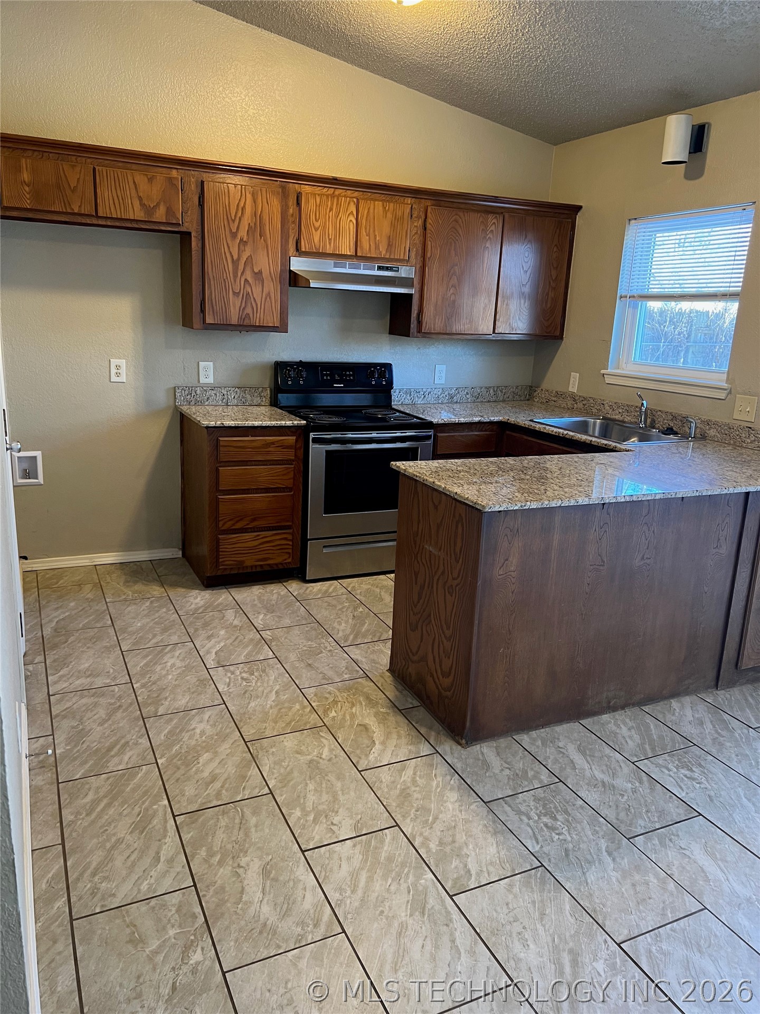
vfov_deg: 67.3
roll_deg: -2.8
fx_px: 761
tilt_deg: -14.3
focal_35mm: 26
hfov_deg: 53.1
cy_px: 507
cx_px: 380
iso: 125
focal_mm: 5.7
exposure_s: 1/60
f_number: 1.5
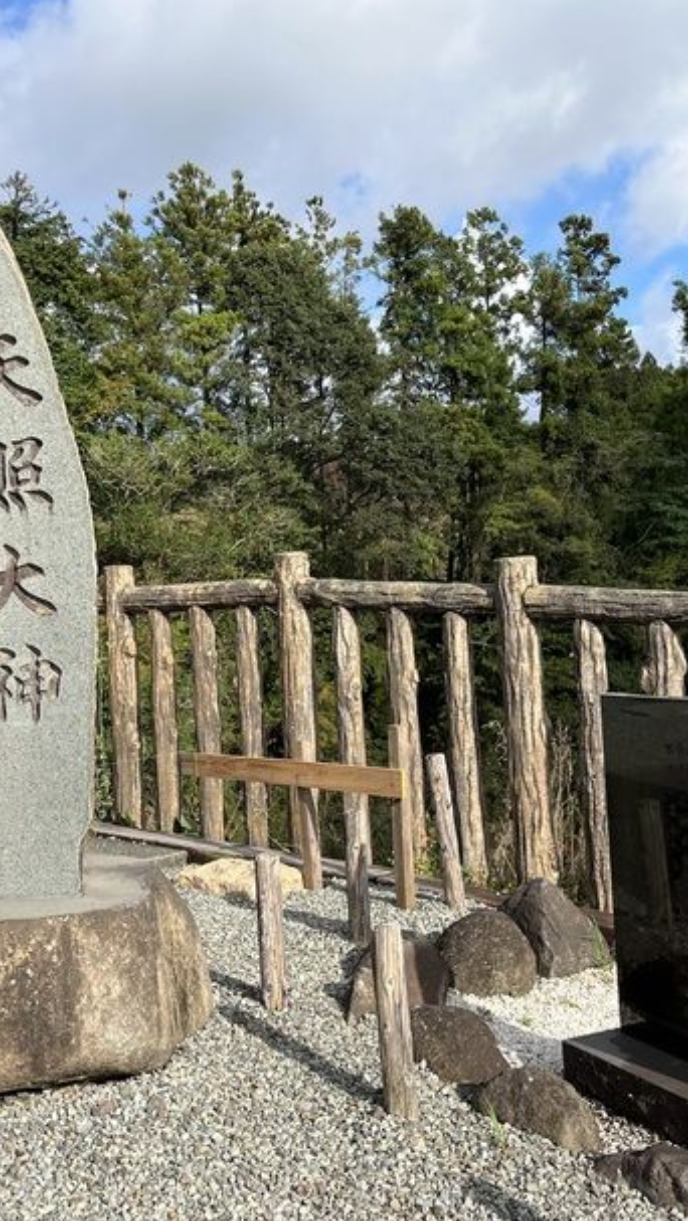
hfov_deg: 31.1
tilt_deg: +0.8
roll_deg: +2.9
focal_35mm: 38
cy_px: 610
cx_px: 248
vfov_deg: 52.8
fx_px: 1231
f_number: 1.6
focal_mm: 5.1
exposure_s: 1/2268
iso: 50
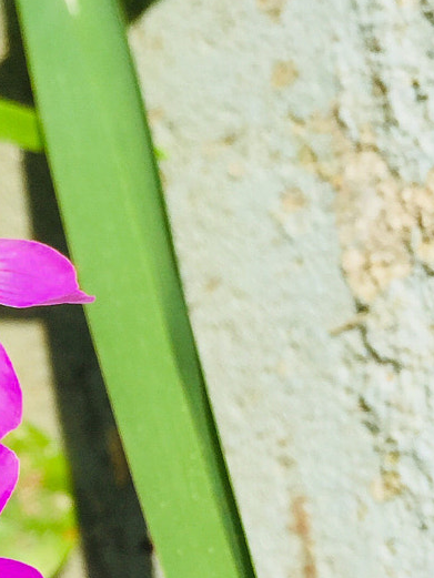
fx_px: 1487
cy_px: 367
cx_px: -131
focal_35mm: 89
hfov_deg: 15.8
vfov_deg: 21.9
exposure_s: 1/2198
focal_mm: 4.15
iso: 32
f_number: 2.2
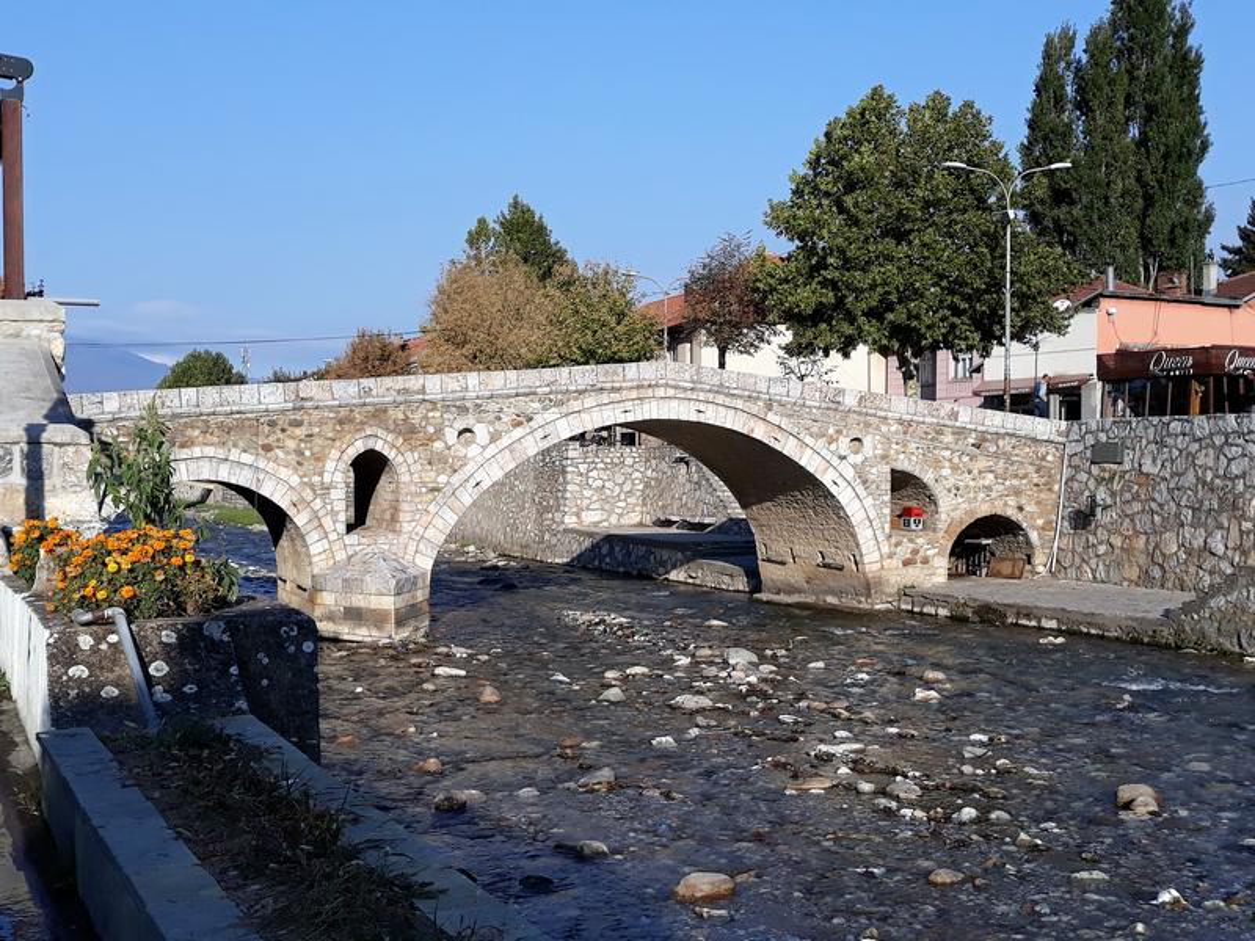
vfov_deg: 51.4
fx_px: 979
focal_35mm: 27
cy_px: 470
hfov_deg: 65.3
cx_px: 628
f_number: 1.7
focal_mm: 3.71
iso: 40
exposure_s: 1/1786
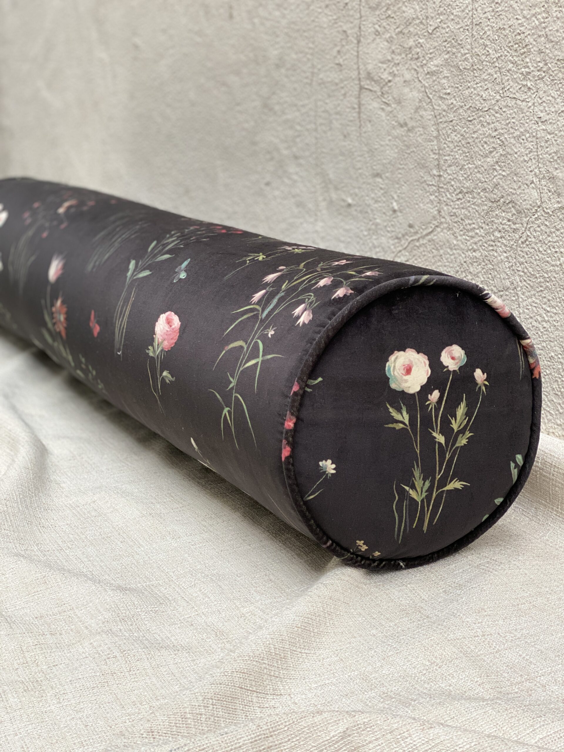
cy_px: 376
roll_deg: -0.4
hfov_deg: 28.0
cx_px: 282
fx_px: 1130
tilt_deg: -12.4
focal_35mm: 52
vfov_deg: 36.8
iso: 100
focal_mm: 6
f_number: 2
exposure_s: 1/122
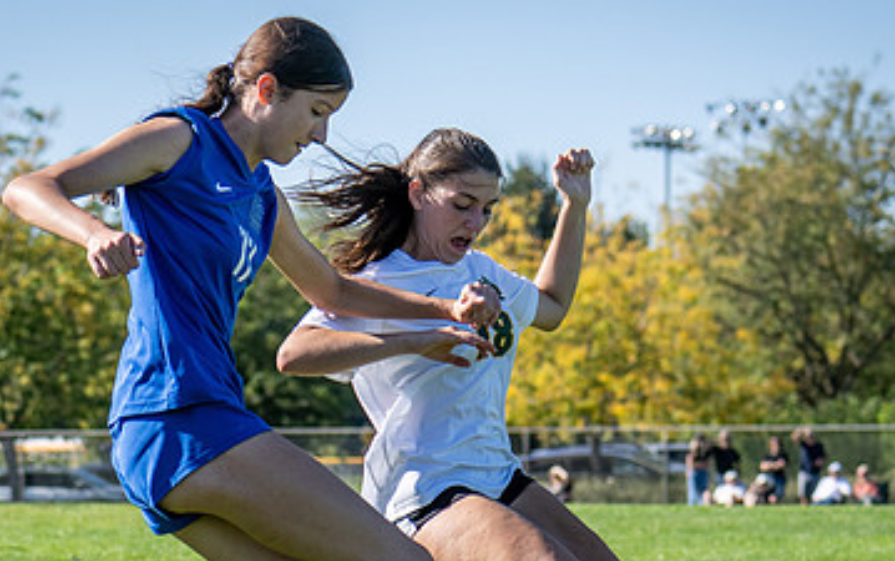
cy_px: 433
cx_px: 301
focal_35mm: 179
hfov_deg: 11.7
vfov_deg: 7.3
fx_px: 4370
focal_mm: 80
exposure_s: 1/2000
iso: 360
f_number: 4.5
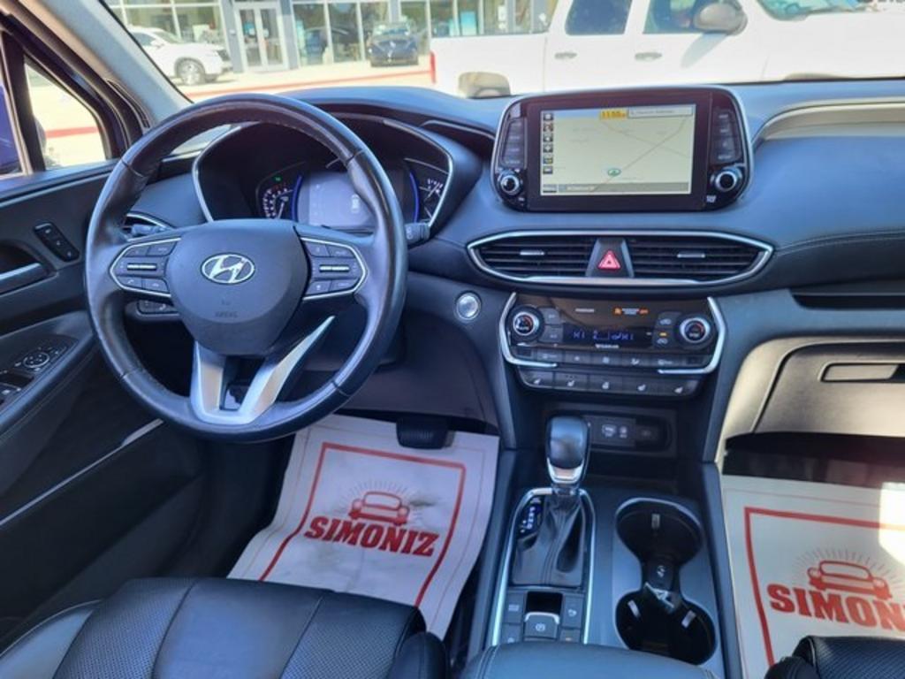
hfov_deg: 67.3
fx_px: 680
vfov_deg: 53.1
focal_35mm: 26
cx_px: 452
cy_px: 340
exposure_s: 1/120
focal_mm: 5.4
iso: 64
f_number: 1.8
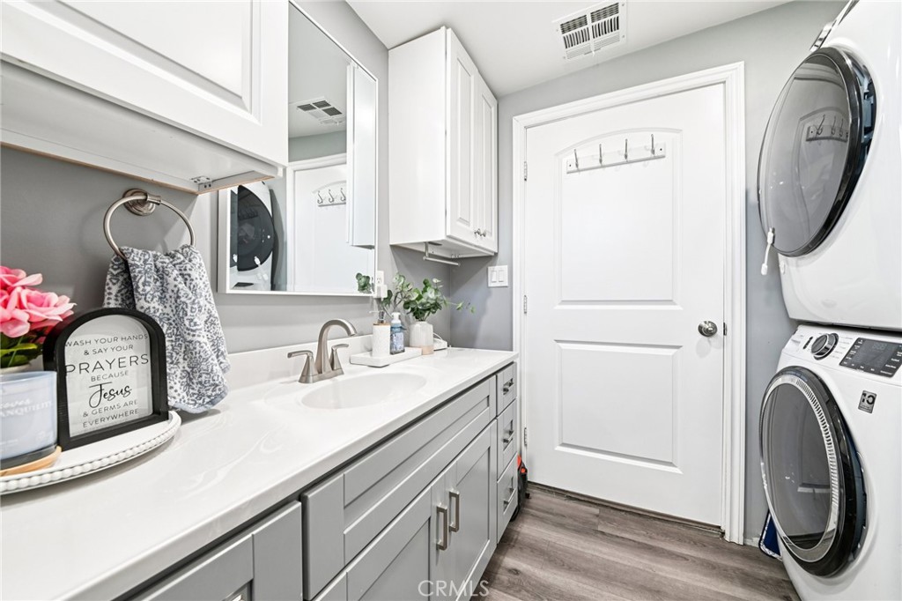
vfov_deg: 85.4
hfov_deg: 108.3
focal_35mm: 13
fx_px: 326
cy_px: 300
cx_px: 451
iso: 250
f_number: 8
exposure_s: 1/6
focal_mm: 13
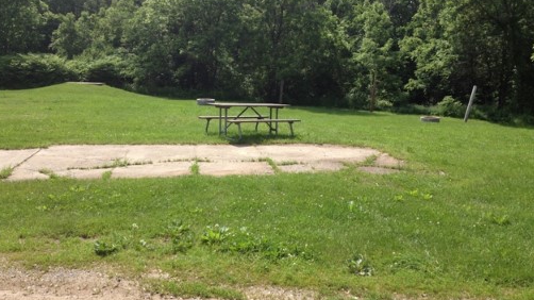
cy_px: 141
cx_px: 264
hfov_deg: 51.6
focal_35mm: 39
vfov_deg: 30.4
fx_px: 552
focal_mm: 4.28
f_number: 2.4
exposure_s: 1/1151
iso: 50
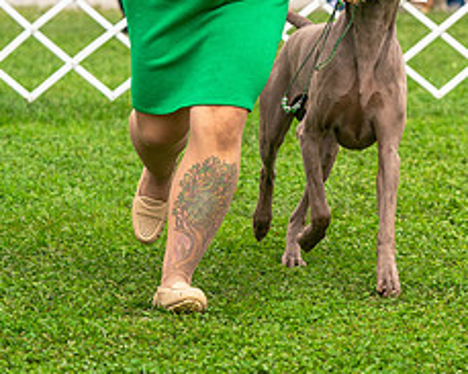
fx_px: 3710
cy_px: -72
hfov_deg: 7.2
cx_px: 414
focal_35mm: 268
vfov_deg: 5.7
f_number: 3.5
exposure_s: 1/1250
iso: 400
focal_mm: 97
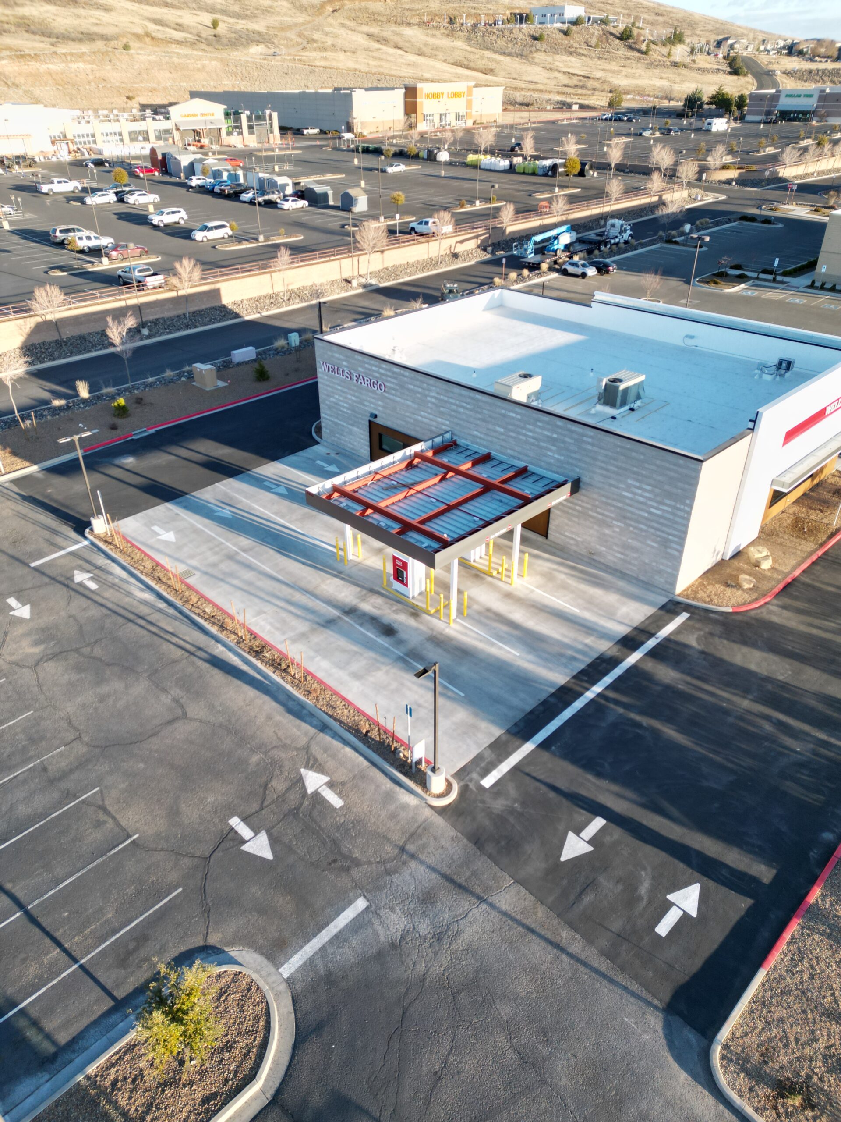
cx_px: 420
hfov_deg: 56.8
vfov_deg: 71.6
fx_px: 777
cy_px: 561
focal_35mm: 24
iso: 200
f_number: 1.7
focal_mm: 6.72
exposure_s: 1/800
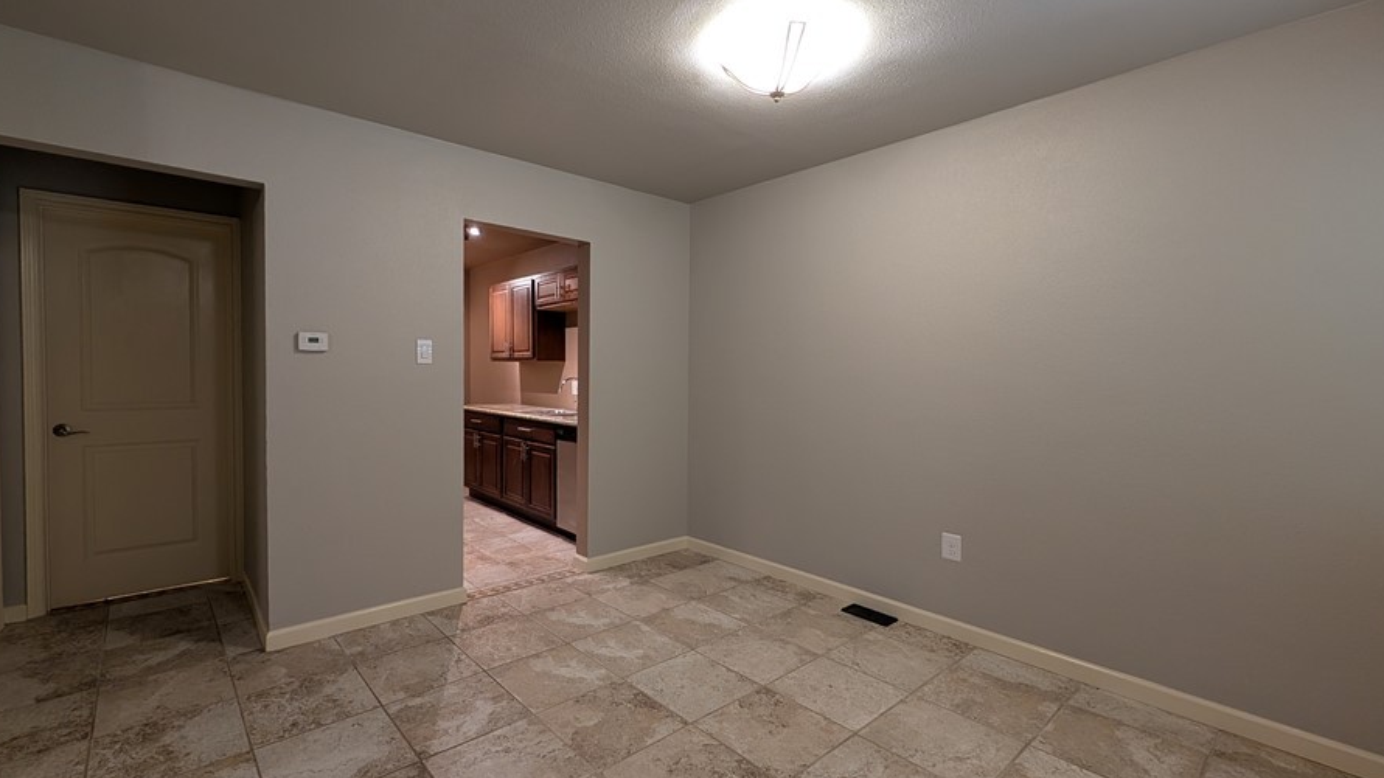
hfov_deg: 102.9
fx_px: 550
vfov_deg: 70.5
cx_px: 647
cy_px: 385
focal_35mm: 15
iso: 88
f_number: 1.7
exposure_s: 1/40
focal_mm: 2.02
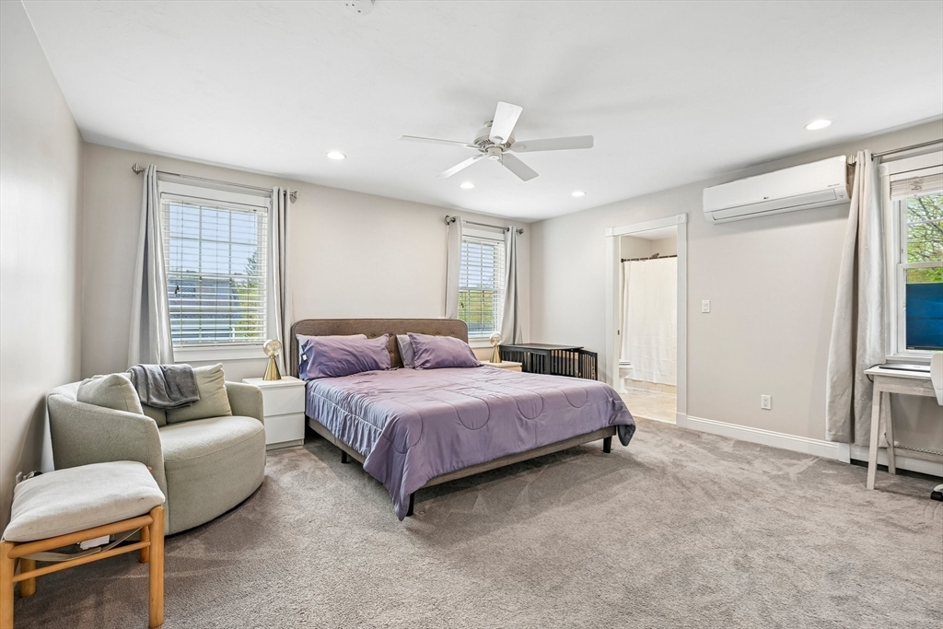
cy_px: 314
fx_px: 419
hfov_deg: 96.7
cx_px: 472
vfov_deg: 73.8
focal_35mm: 16
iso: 400
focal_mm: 16
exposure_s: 1/13
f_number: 8
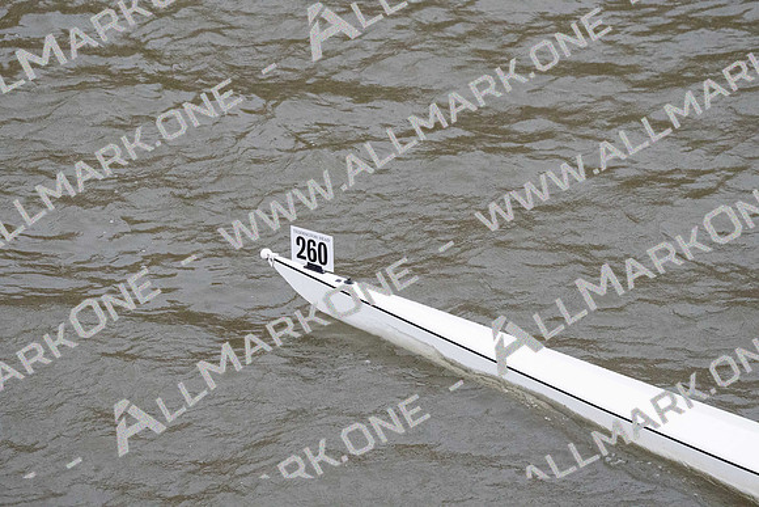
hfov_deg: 6.9
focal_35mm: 300
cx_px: 380
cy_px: 254
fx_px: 6326
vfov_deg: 4.6
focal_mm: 200
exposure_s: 1/1600
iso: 4000
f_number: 4
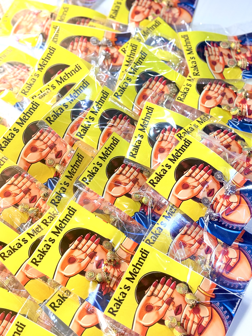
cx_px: 126
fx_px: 466
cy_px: 168
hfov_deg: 30.3
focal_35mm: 48
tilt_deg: -61.1
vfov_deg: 39.7
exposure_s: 1/74
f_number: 1.78
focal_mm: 6.76
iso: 100
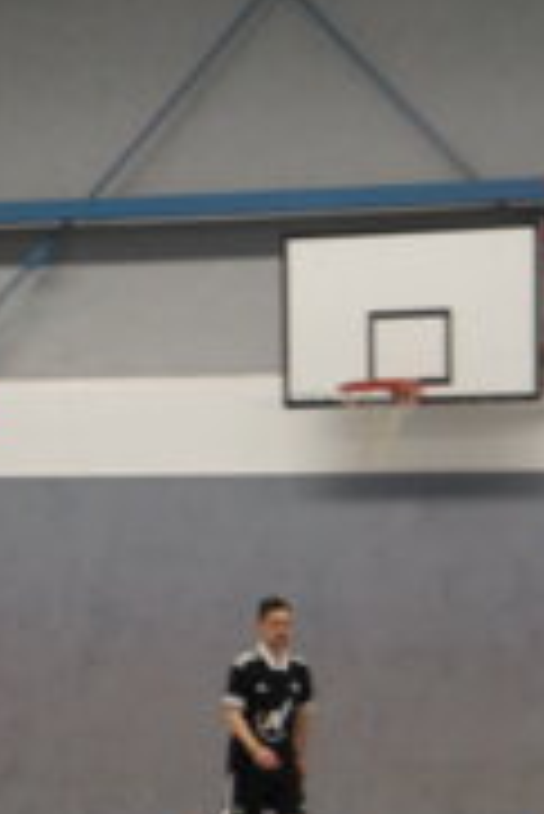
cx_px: 544
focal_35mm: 182
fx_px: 4119
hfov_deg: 7.5
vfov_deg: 11.1
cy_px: 881
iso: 1250
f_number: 5.6
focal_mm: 55
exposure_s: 1/100
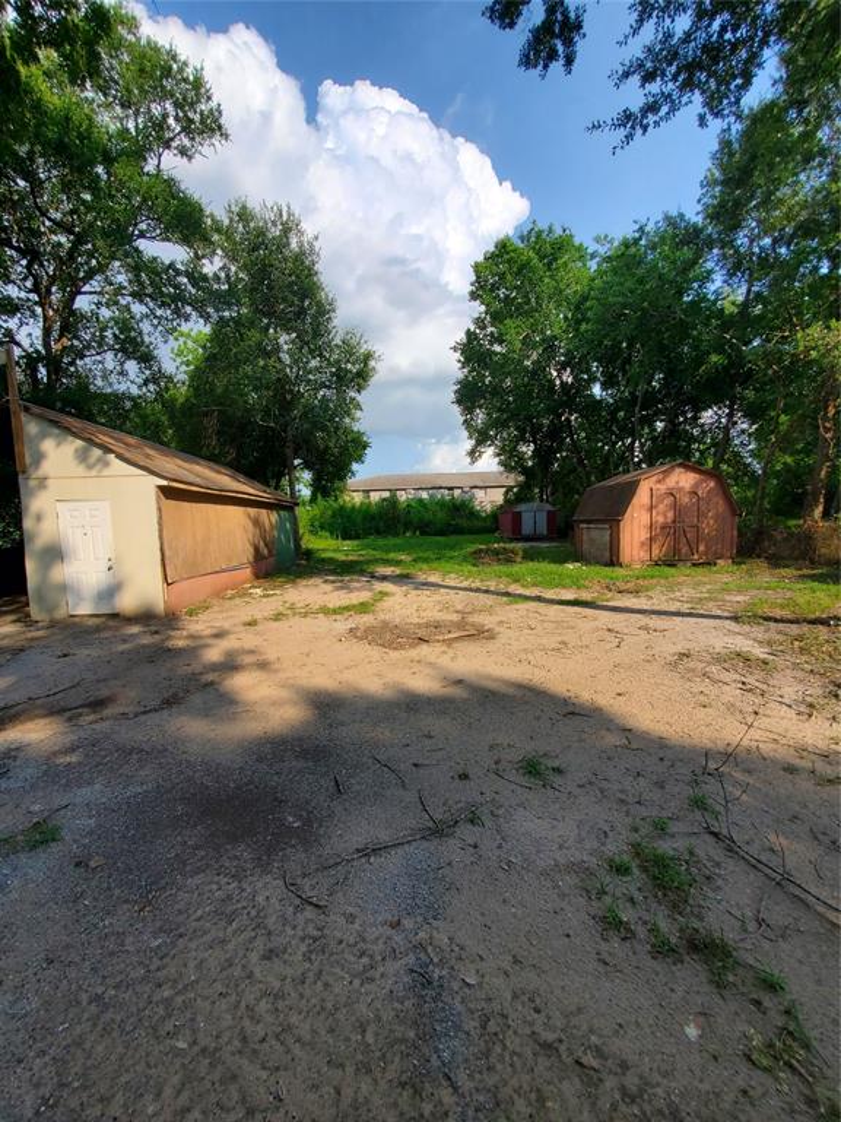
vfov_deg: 106.2
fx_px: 421
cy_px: 561
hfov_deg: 89.9
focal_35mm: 13
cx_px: 420
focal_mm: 1.8
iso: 50
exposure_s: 1/1000
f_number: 2.2
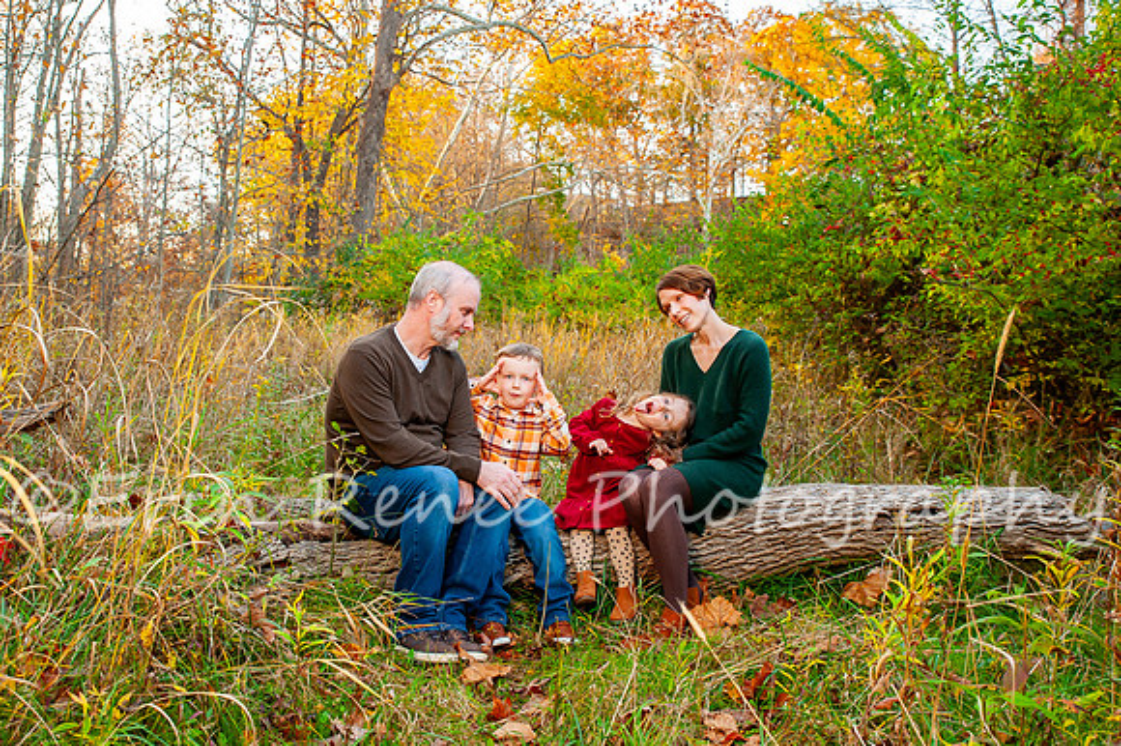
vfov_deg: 38.0
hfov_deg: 54.7
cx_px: 514
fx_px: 1082
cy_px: 376
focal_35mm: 35
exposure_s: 1/160
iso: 500
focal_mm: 30
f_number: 5.6
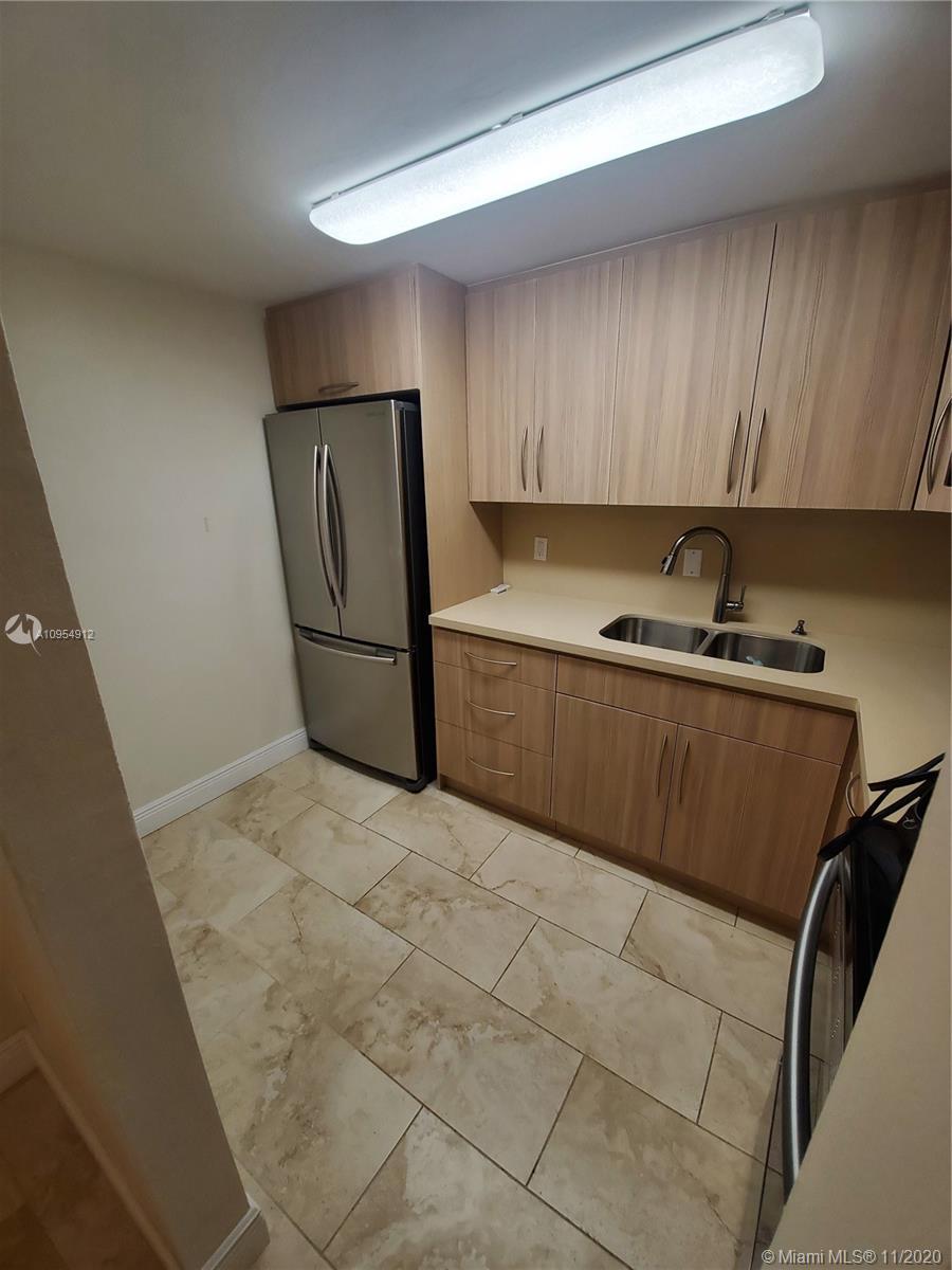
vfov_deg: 106.2
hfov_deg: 89.9
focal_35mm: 13
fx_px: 477
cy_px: 635
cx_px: 476
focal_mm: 1.8
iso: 100
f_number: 2.2
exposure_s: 1/59
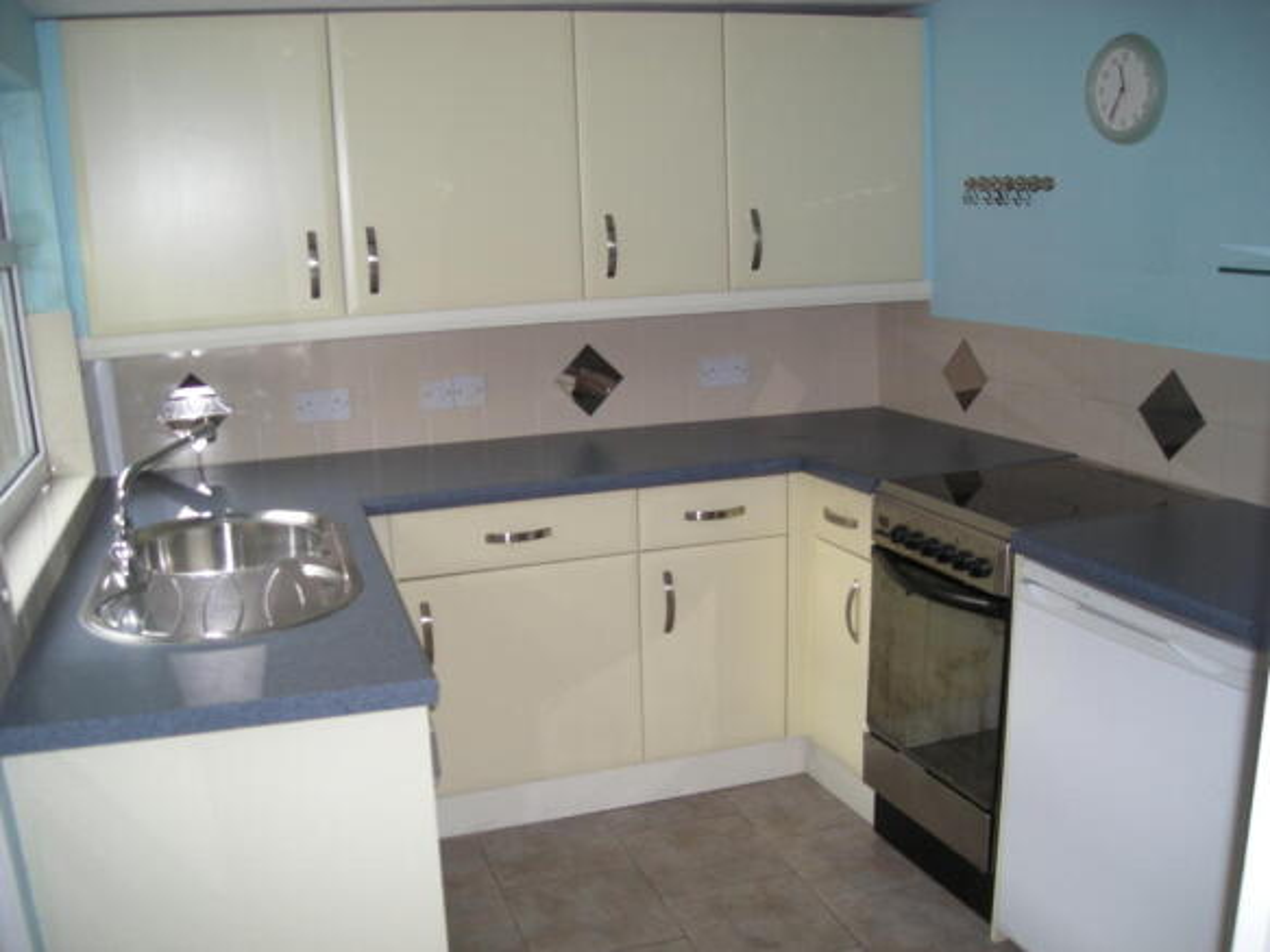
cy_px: 476
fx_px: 1284
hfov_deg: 52.6
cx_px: 635
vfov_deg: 40.7
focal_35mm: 35
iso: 98
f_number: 2.8
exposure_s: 1/60.8
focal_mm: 5.7
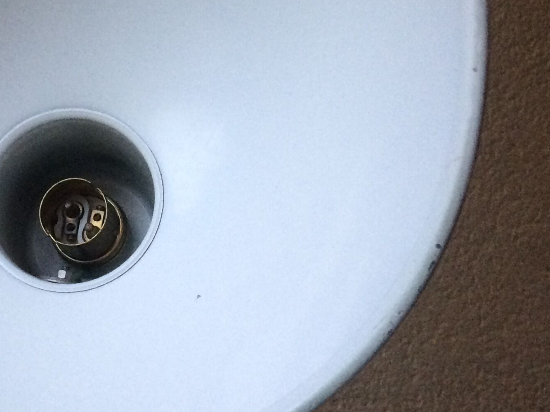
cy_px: 59
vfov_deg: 20.4
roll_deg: -1.8
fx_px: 1128
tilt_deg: -8.9
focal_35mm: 71
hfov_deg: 26.6
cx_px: 71
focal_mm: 4.15
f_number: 2.2
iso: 200
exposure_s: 1/33
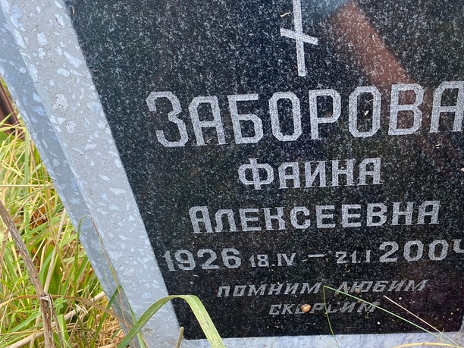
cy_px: 207
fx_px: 456
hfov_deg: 53.1
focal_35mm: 34
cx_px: 301
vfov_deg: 41.6
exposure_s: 1/121
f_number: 1.8
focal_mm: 4.25
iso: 64
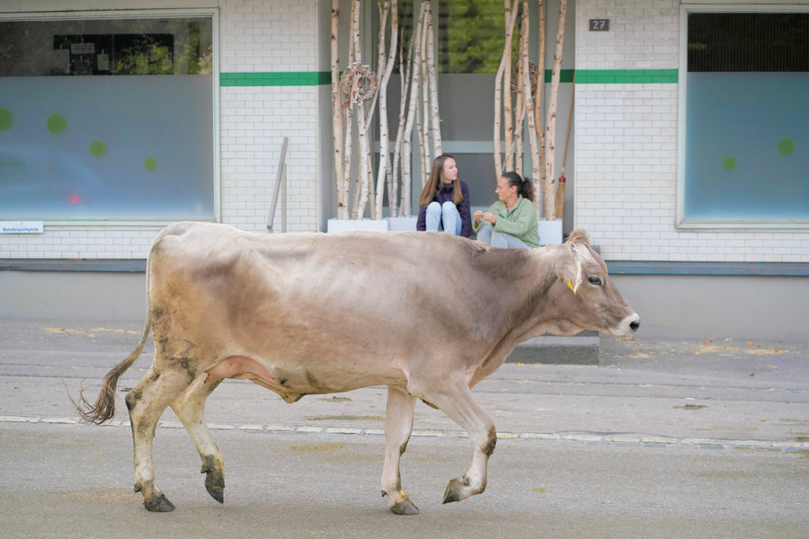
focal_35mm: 85
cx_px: 404
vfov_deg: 16.1
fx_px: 1910
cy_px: 270
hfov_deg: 23.9
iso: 800
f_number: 3.5
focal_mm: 85
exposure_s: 1/1250
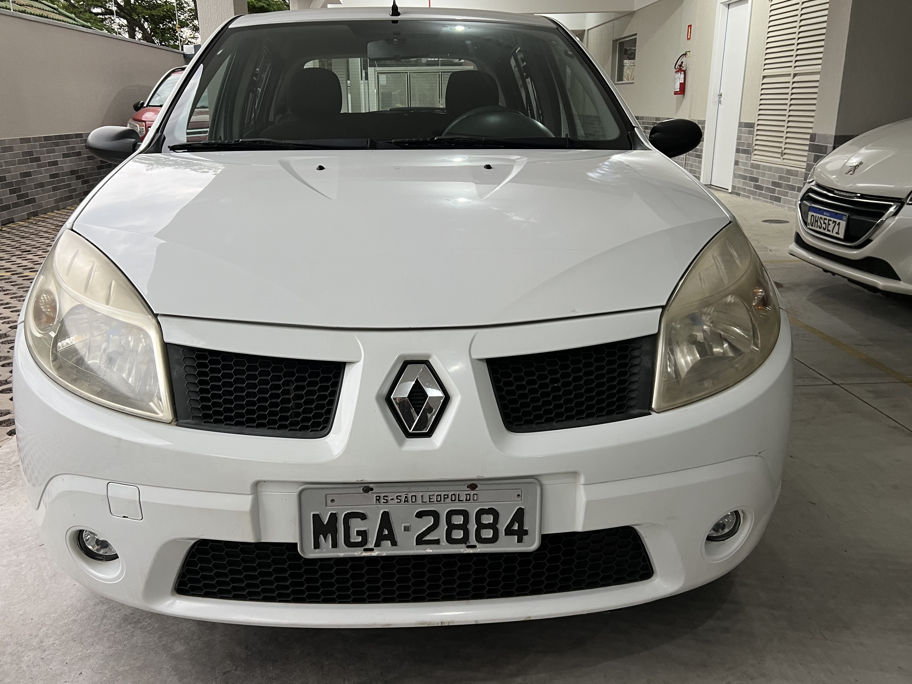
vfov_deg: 49.7
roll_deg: +1.2
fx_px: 738
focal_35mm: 28
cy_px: 326
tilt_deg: -16.9
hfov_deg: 63.4
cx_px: 425
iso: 100
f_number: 1.5
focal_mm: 5.7
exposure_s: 1/60
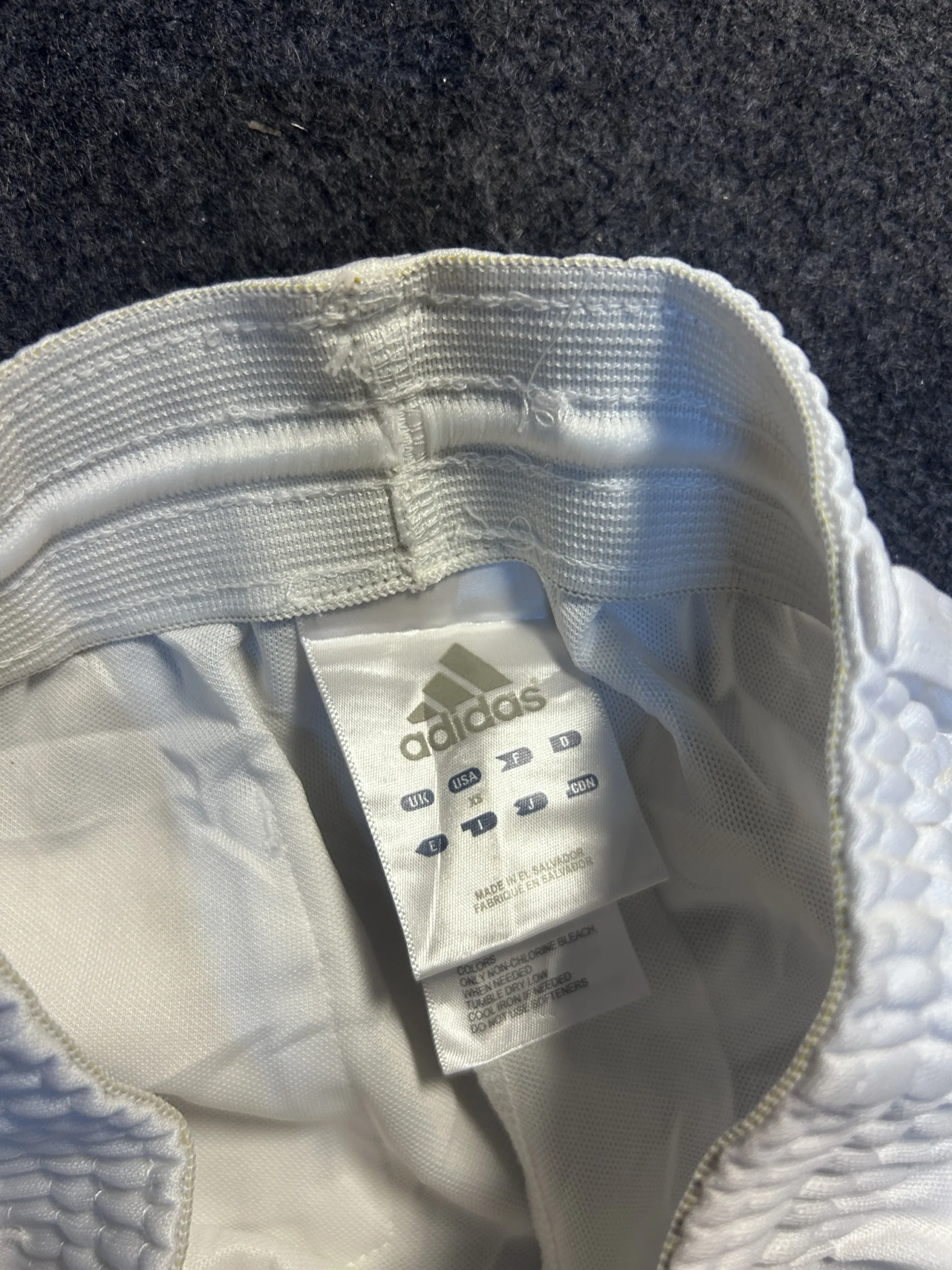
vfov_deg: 67.3
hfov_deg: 53.1
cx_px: 476
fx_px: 953
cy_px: 635
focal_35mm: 26
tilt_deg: -55.1
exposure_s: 1/100
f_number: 1.5
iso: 125
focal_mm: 5.7
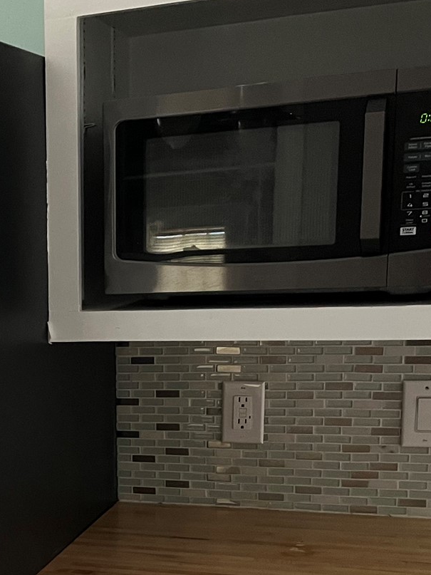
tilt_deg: -11.9
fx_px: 1096
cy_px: 473
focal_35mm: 66
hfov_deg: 20.5
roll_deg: +2.6
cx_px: -119
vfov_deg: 28.7
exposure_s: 1/60
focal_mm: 5.1
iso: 400
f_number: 1.6
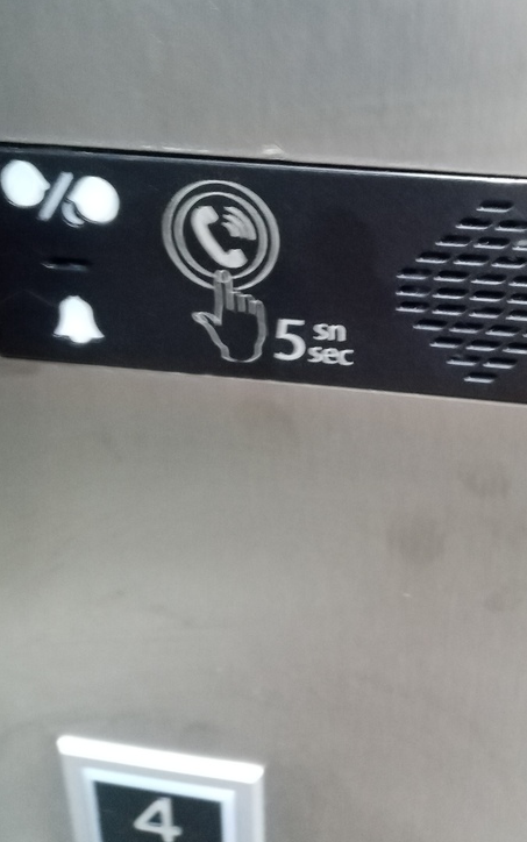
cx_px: 378
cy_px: 343
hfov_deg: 35.7
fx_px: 804
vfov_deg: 55.0
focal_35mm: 35
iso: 1447
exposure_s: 1/14.3
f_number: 1.8
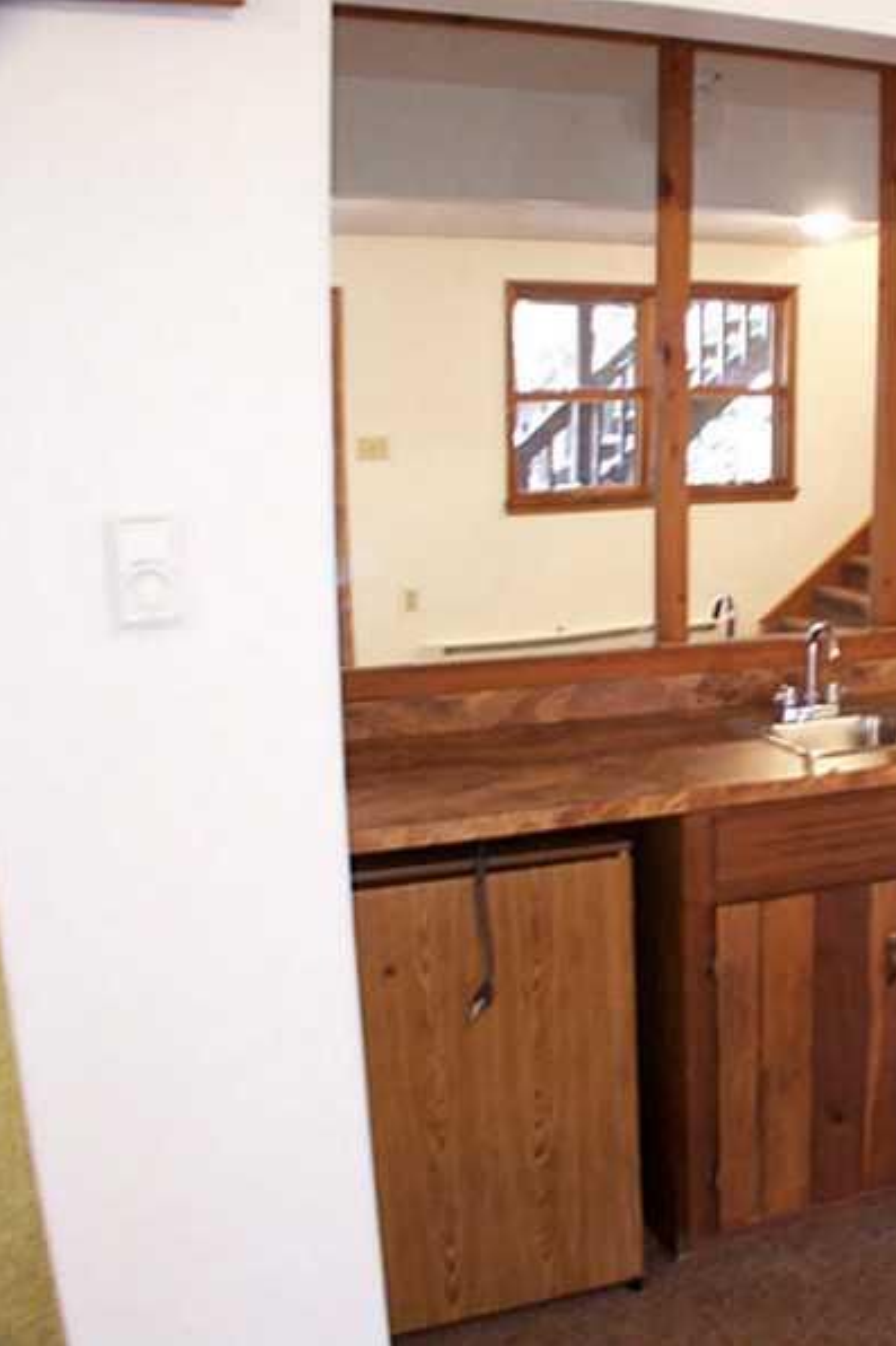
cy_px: 674
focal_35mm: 53
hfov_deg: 24.5
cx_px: 859
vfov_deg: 37.5
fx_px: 1980
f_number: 2.8
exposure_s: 1/3
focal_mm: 6.3
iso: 140
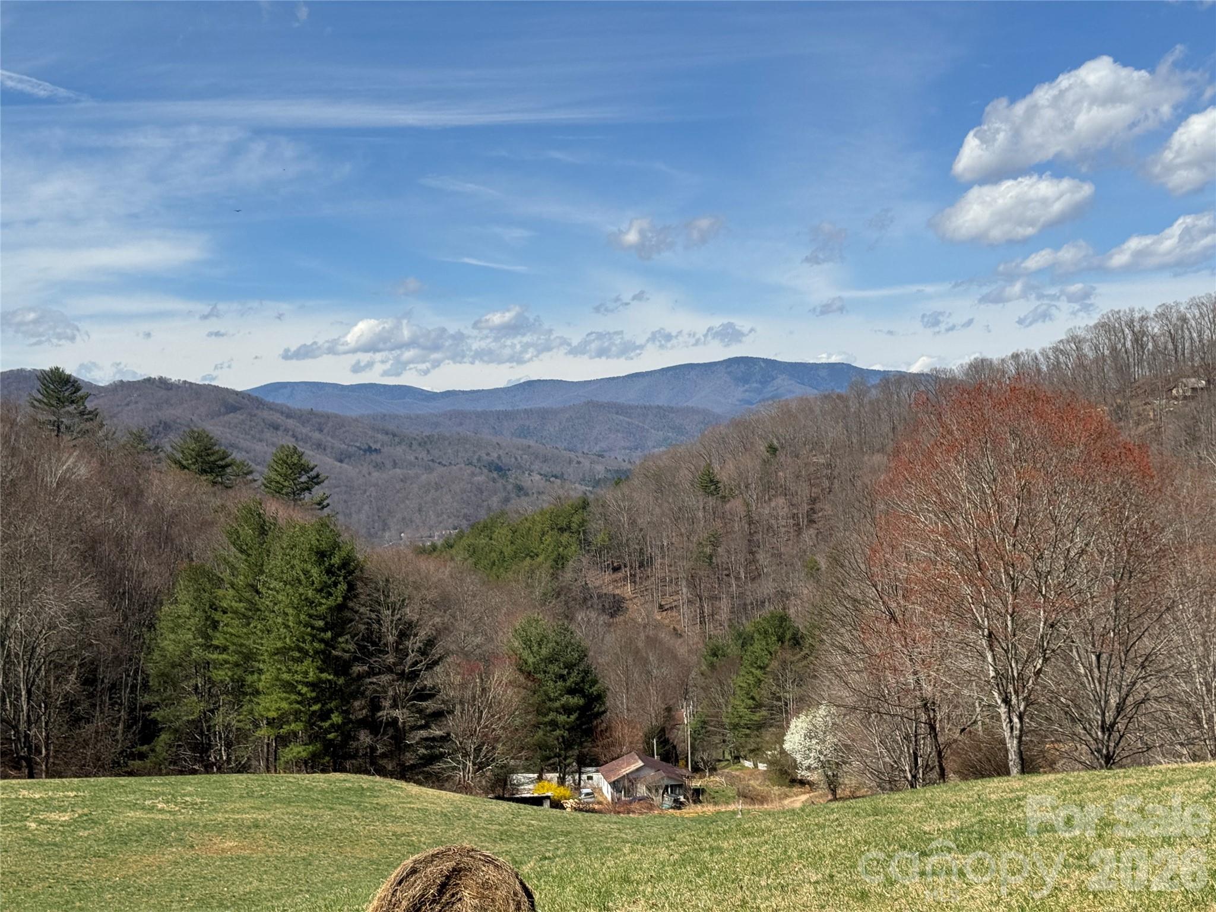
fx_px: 1686
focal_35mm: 48
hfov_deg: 39.7
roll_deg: +2.6
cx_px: 608
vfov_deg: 30.3
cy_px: 456
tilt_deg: -0.9
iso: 64
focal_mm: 6.76
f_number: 1.78
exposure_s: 1/7092
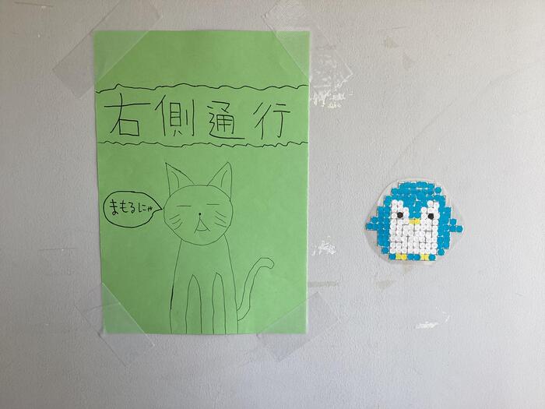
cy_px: 204
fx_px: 488
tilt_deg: -6.9
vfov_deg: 45.4
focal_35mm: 31
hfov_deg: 58.4
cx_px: 272
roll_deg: +0.5
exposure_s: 1/114
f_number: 2.4
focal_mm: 3.3
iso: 25
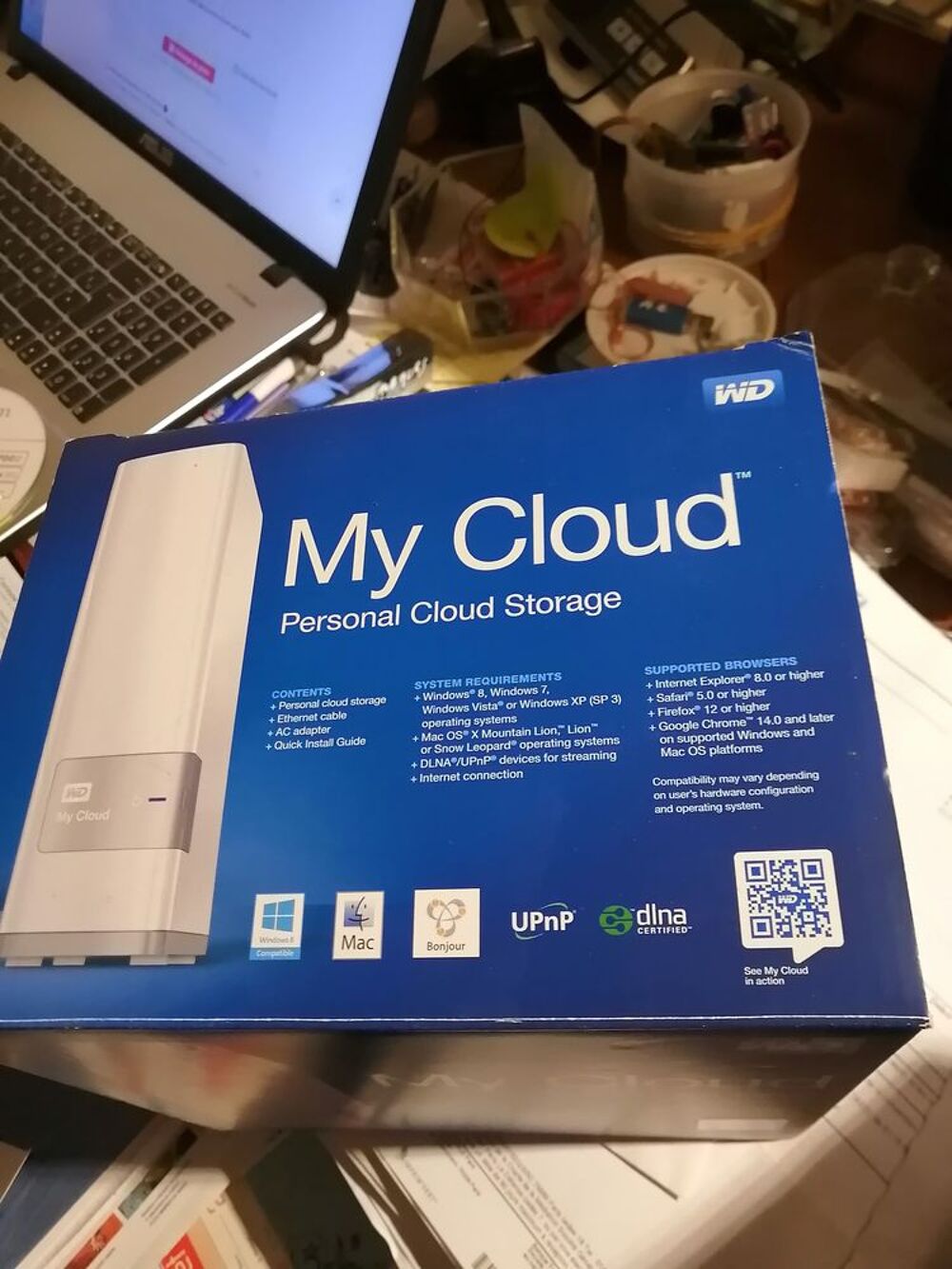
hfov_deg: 51.4
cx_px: 476
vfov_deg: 65.3
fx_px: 990
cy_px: 634
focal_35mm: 27
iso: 320
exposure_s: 1/25
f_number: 1.8
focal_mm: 3.62
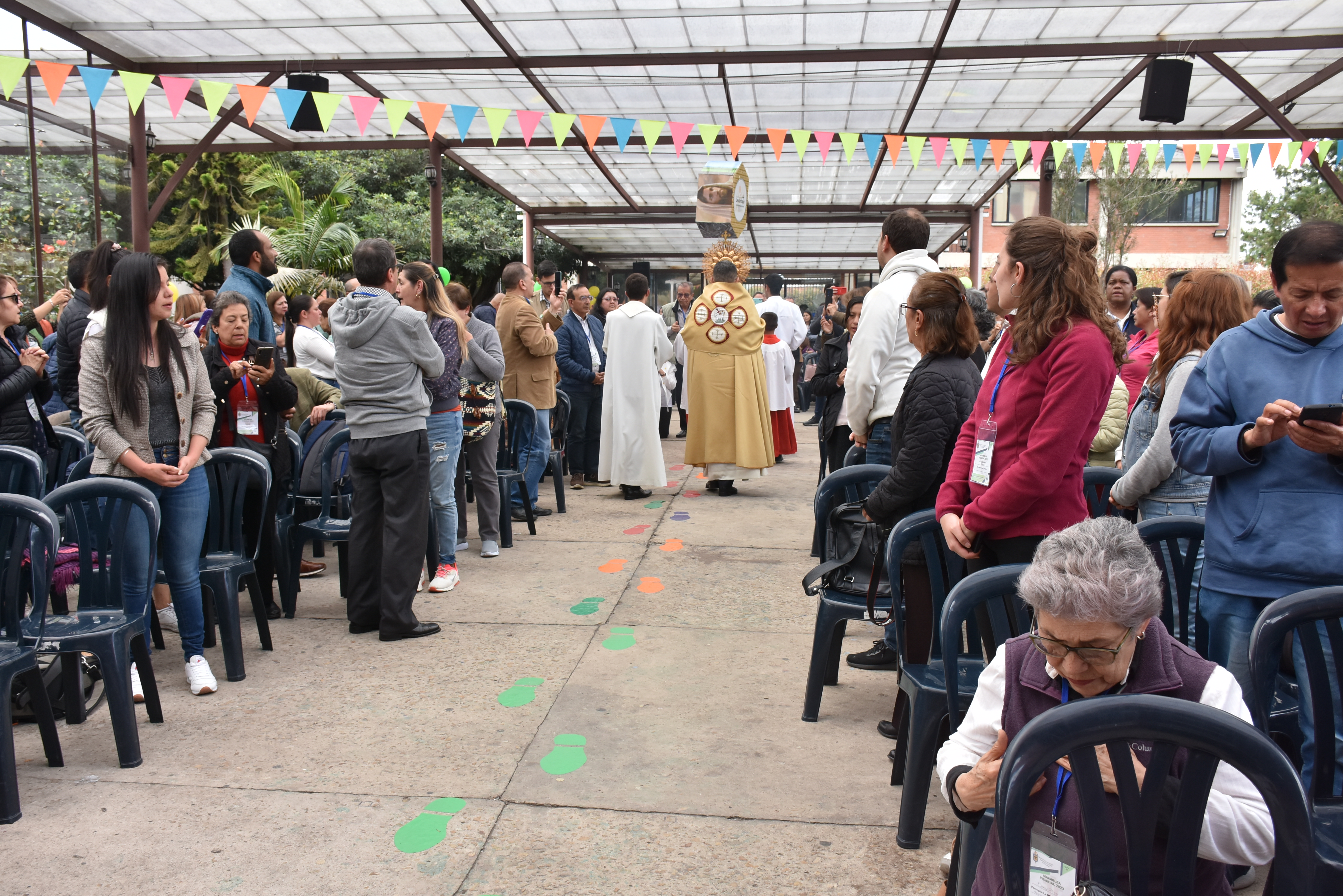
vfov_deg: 40.0
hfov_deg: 57.2
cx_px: 672
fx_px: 1231
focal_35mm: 33
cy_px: 448
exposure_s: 1/200
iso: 250
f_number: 7.1
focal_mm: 22
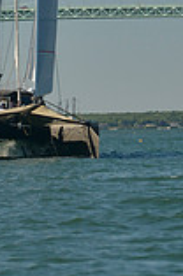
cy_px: -186
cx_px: 121
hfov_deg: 4.0
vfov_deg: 6.0
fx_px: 2611
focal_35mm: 341
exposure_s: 1/1250
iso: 400
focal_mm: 92
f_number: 5
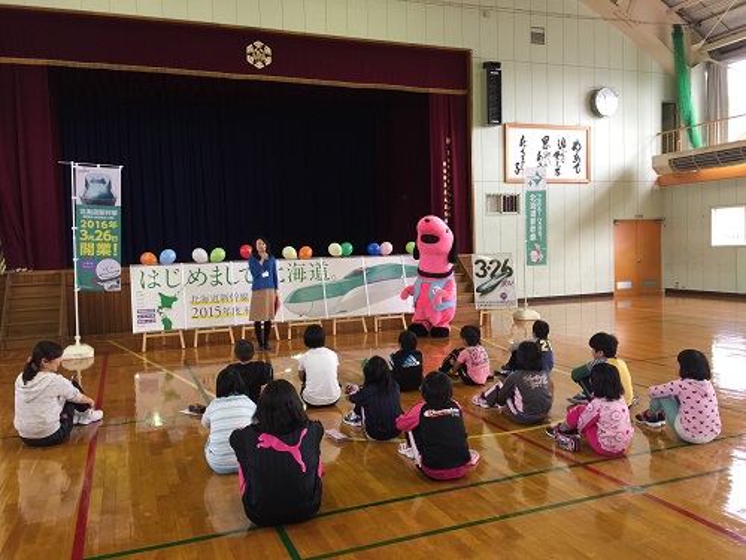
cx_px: 373
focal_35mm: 29
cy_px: 280
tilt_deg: -2.4
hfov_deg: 61.7
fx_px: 625
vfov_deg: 48.2
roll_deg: +2.1
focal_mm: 4.15
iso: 40
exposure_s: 1/30
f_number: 2.2
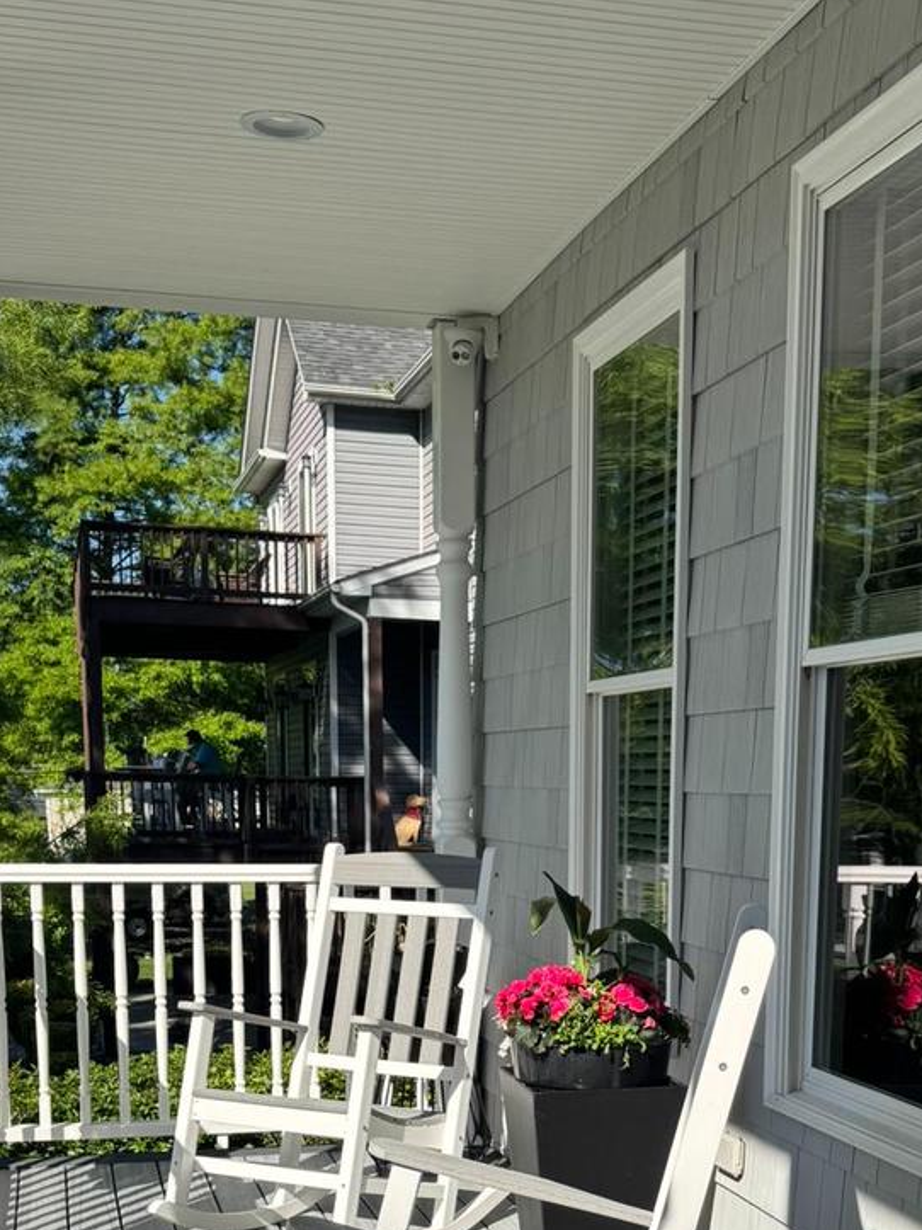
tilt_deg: -9.4
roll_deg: -1.0
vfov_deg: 35.7
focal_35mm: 51
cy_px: 1062
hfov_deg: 28.4
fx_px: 1812
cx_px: 595
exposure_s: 1/3096
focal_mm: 6.76
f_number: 1.78
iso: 80
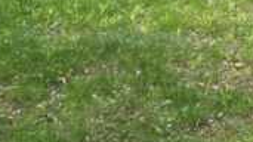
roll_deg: -2.7
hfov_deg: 11.0
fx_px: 1140
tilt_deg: +6.5
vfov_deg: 6.2
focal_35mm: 170
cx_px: 568
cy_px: -367
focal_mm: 5.7
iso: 50
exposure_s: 1/166
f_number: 1.5
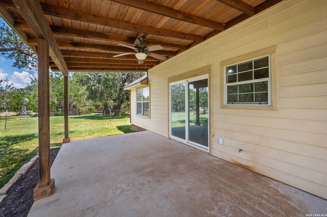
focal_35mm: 14
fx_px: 127
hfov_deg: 104.3
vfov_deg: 81.1
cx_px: 164
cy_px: 108
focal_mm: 14
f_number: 9
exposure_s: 1/60
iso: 400
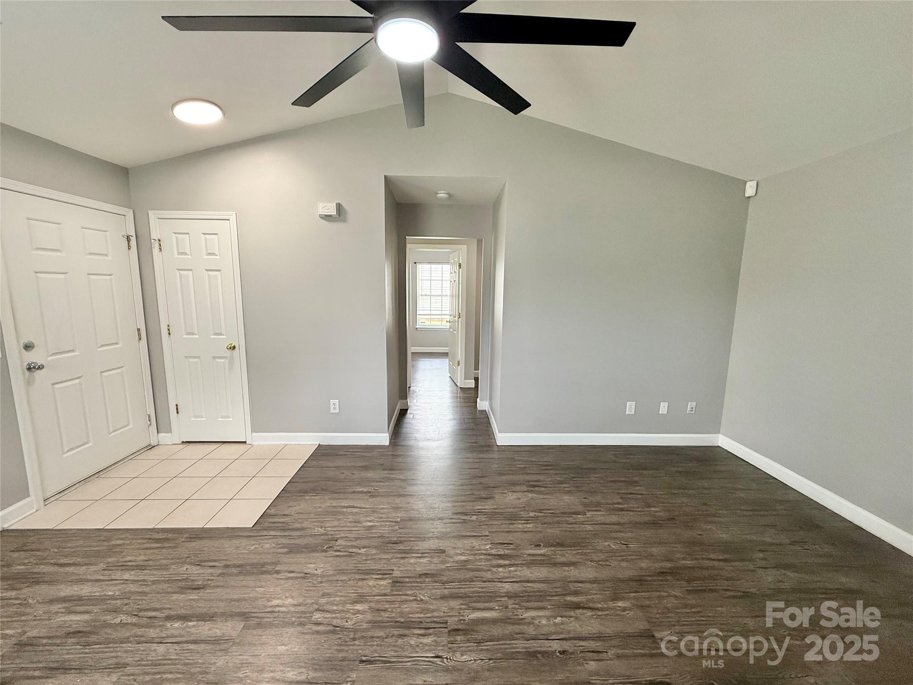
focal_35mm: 14
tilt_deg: -9.1
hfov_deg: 102.1
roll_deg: -0.5
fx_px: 369
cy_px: 342
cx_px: 456
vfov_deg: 85.7
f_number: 2.2
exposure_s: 1/120
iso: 200
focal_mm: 2.22
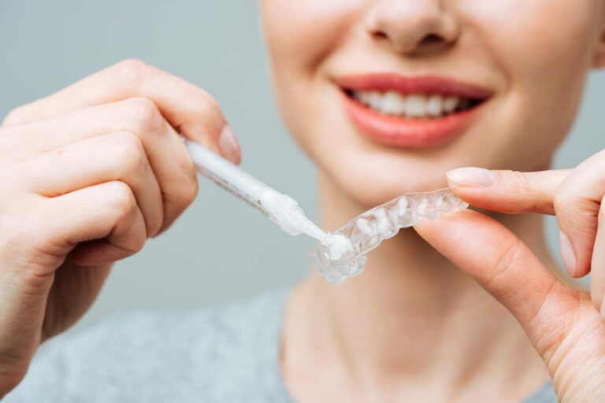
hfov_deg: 22.6
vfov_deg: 15.2
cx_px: 302
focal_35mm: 90
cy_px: 202
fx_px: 1512
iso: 125
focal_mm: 90
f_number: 7.1
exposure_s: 1/125
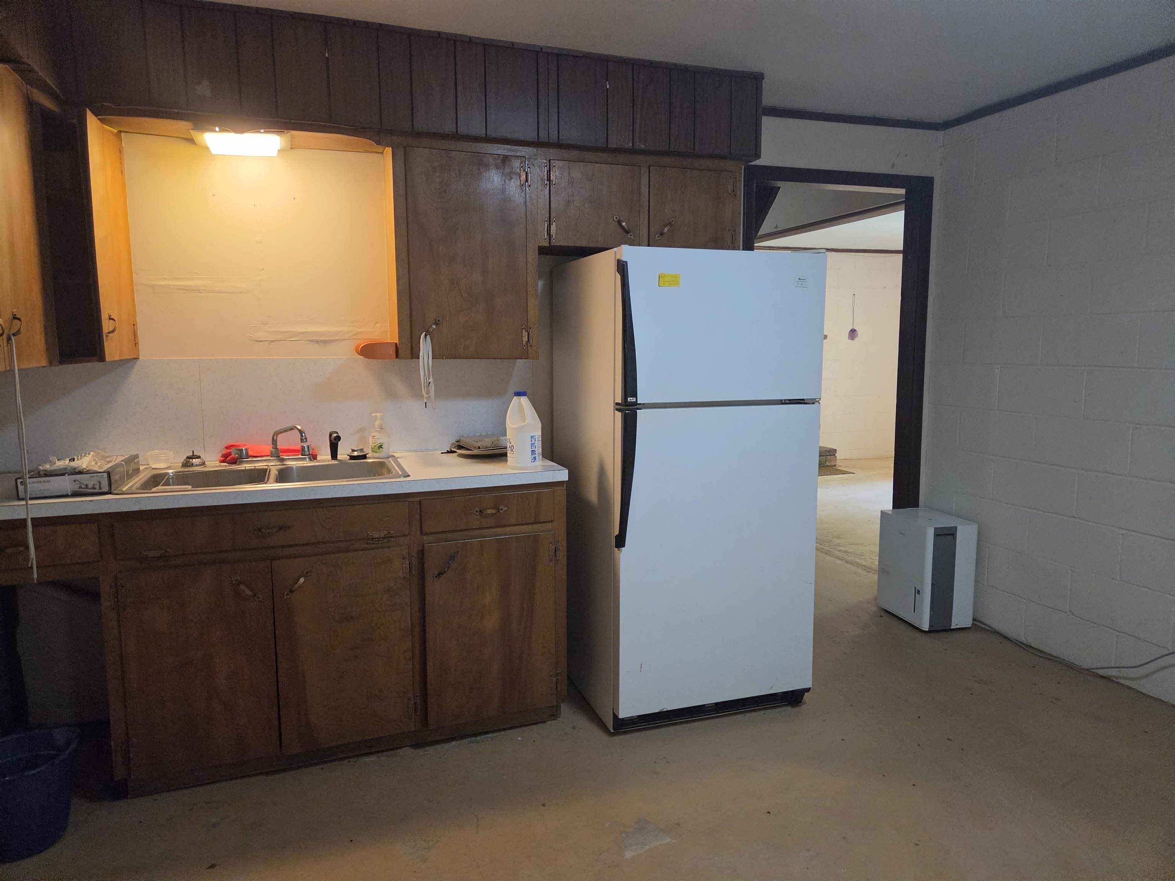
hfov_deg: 73.9
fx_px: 781
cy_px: 440
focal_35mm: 23
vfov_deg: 58.9
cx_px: 588
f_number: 1.8
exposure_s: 1/120
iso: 1000
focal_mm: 5.4
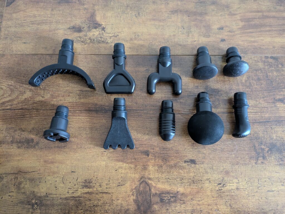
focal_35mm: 25
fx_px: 206
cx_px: 142
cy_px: 107
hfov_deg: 69.4
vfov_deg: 54.9
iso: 1732
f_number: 1.89
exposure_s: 1/25
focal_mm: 5.43
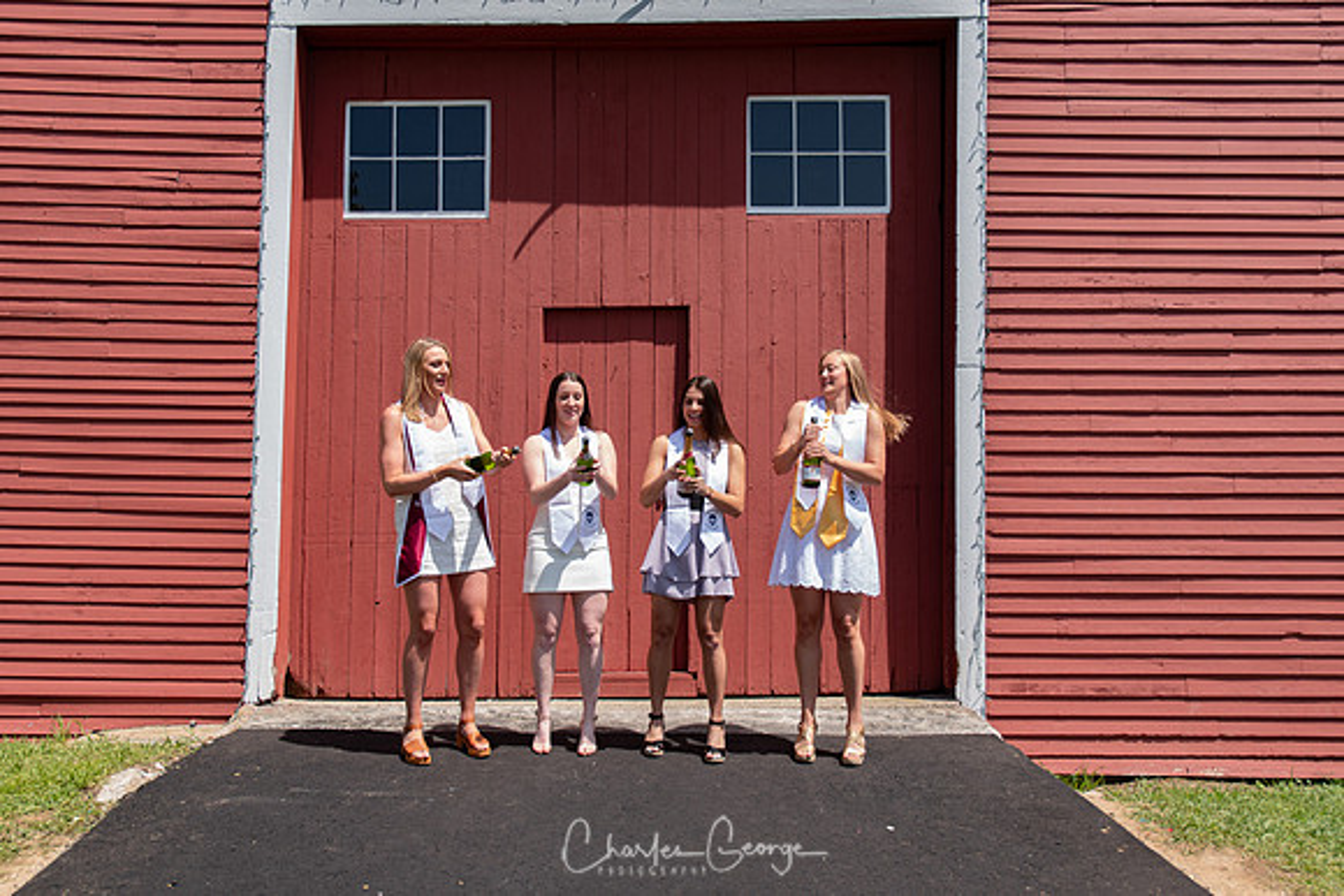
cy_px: 448
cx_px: 672
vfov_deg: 35.5
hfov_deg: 51.2
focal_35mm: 38
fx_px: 1402
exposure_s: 1/250
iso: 100
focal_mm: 25
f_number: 5.6
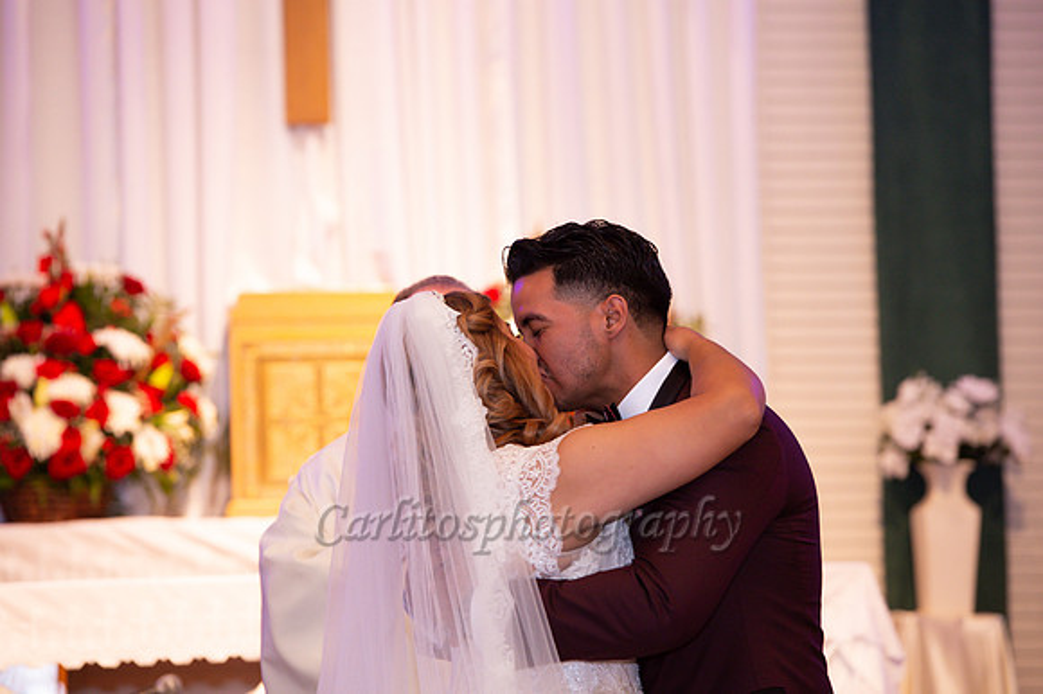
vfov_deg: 8.1
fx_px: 4922
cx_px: 522
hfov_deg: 12.1
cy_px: 347
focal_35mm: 170
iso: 1250
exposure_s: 1/60
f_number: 4.5
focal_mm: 170
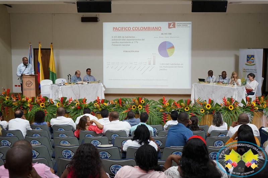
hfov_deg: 45.4
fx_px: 320
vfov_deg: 31.2
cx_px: 134
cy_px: 89
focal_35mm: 43
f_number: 4.5
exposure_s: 1/40
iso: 1600
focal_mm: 43
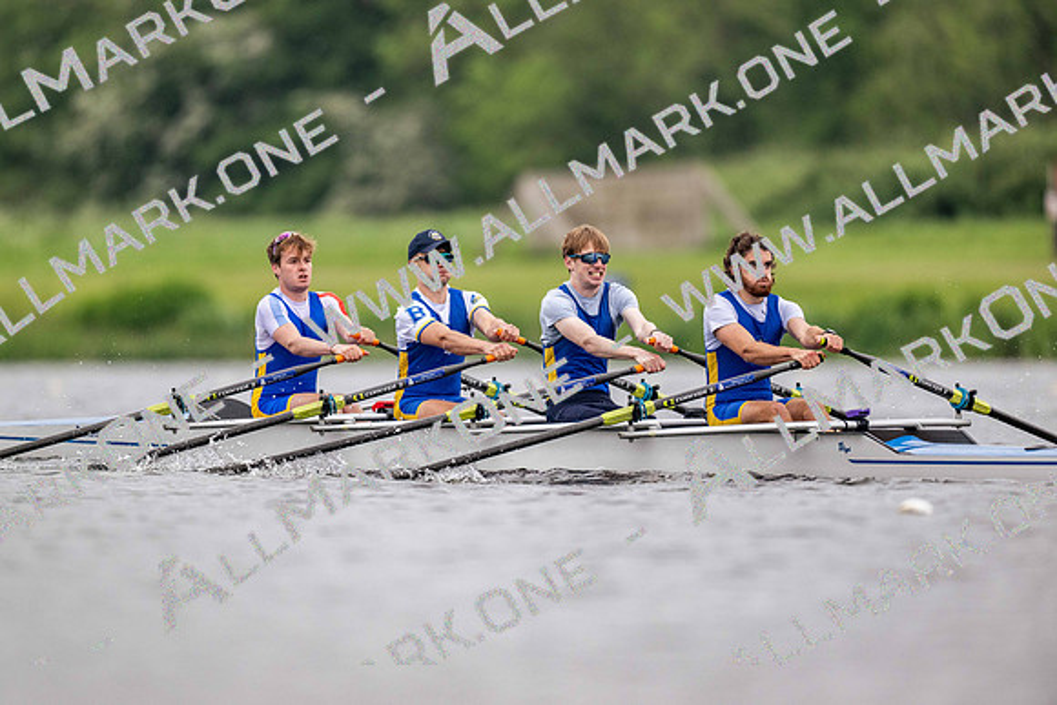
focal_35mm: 600
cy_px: 352
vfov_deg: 2.3
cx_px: 528
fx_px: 17620
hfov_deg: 3.4
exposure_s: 1/2000
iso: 1400
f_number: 4
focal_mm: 600
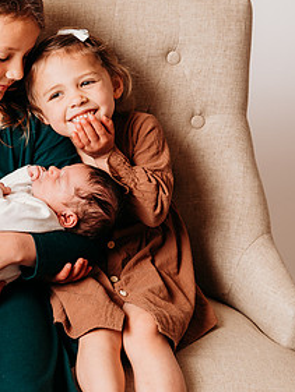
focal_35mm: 106
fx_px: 1204
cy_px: 197
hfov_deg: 13.7
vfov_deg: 18.5
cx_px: -29
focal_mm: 48
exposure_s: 1/160
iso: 100
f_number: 4
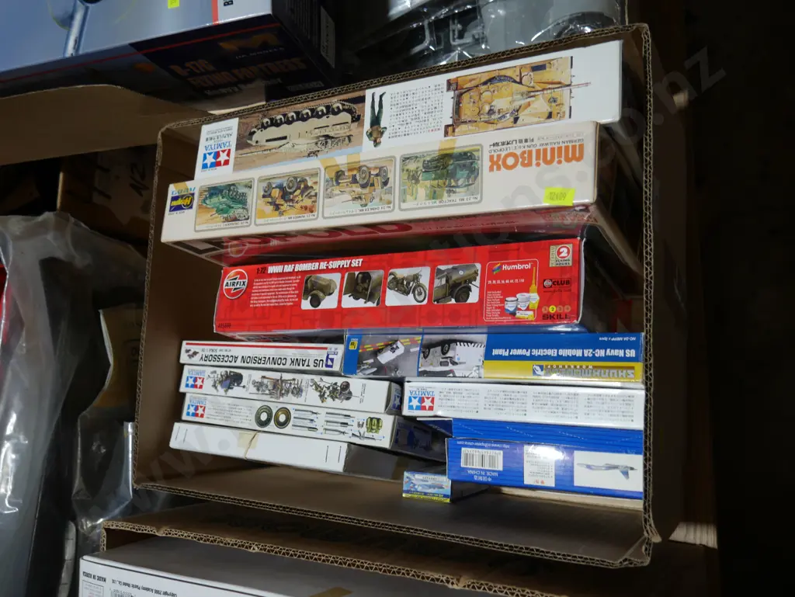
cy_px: 298
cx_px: 398
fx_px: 643
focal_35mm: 28
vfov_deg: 49.8
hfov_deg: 63.4
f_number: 3.5
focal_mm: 14
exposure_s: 1/125
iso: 200
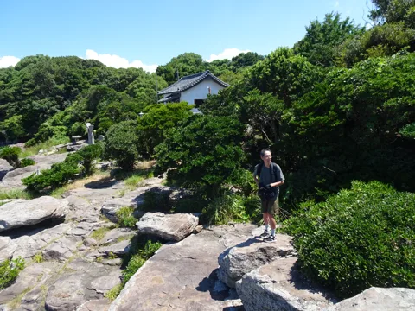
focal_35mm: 24
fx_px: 288
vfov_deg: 56.8
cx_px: 208
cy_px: 156
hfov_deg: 71.6
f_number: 3.5
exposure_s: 1/500
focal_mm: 4.1
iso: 80
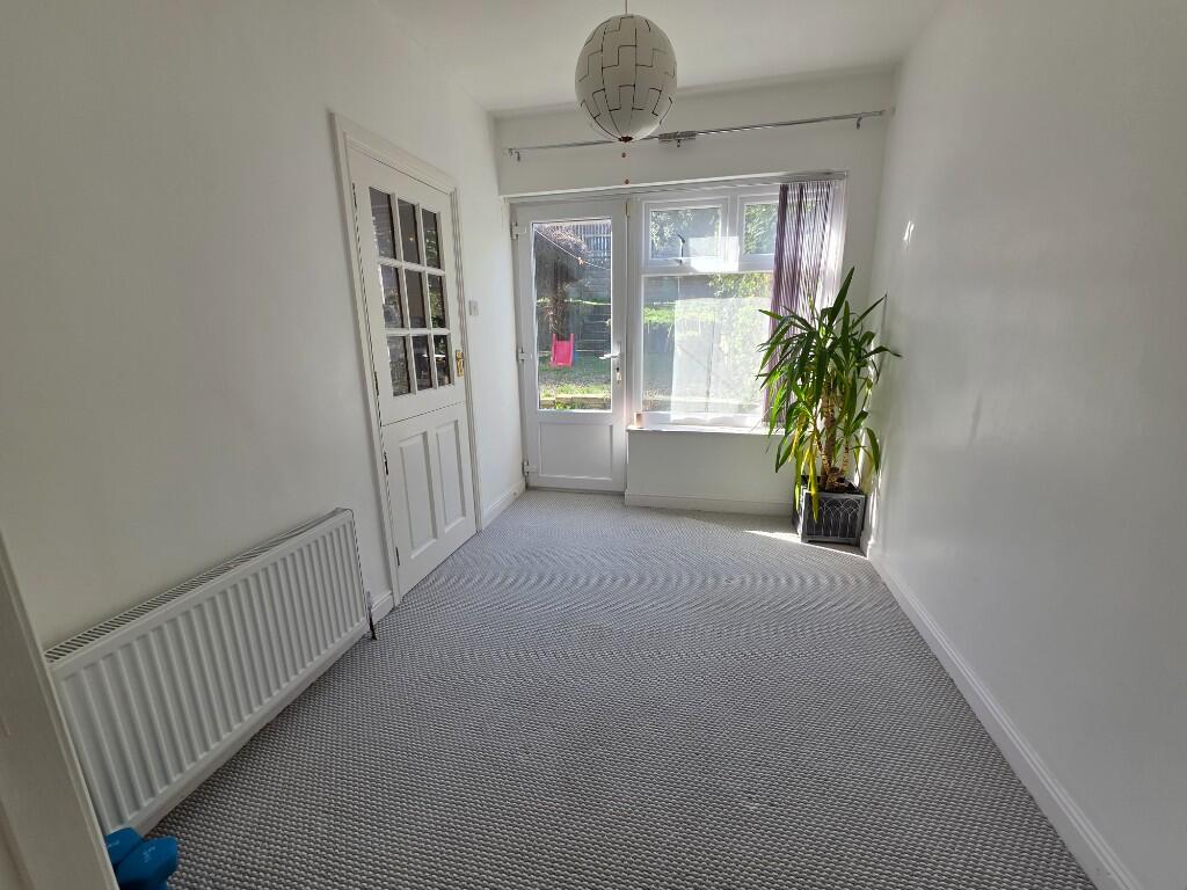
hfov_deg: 106.2
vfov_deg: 89.9
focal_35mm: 13
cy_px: 445
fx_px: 446
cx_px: 594
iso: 20
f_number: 1.9
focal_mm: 2.2
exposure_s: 1/100
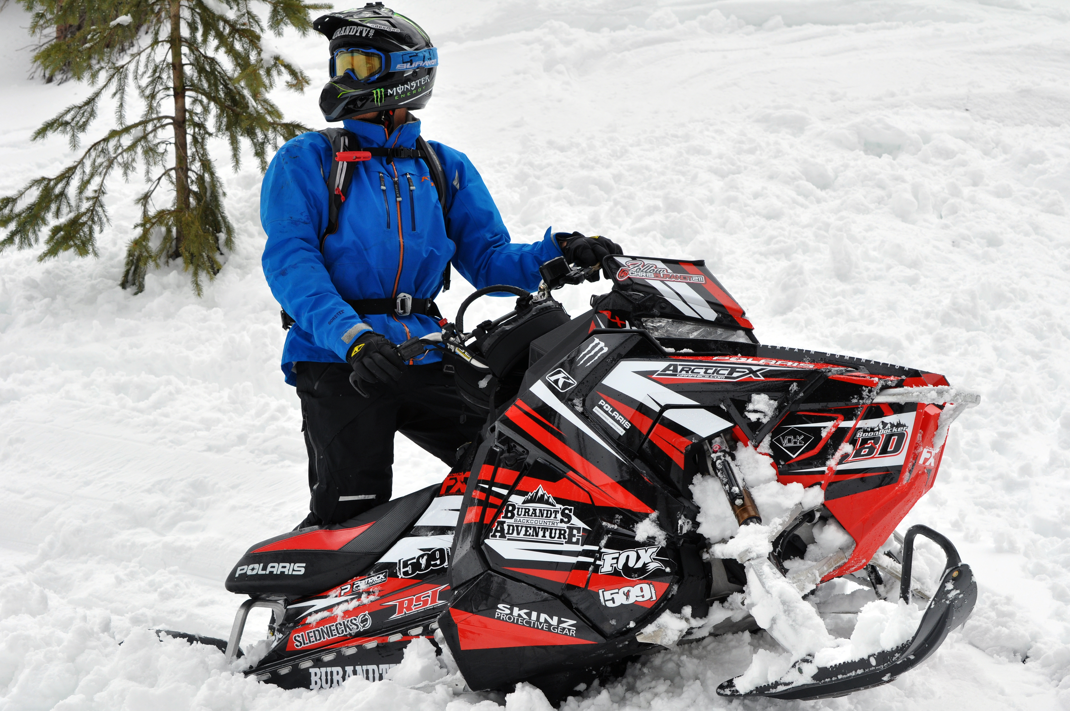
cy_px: 356
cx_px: 535
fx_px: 3117
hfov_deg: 19.5
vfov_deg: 13.0
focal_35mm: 105
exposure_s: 1/400
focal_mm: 70
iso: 200
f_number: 10
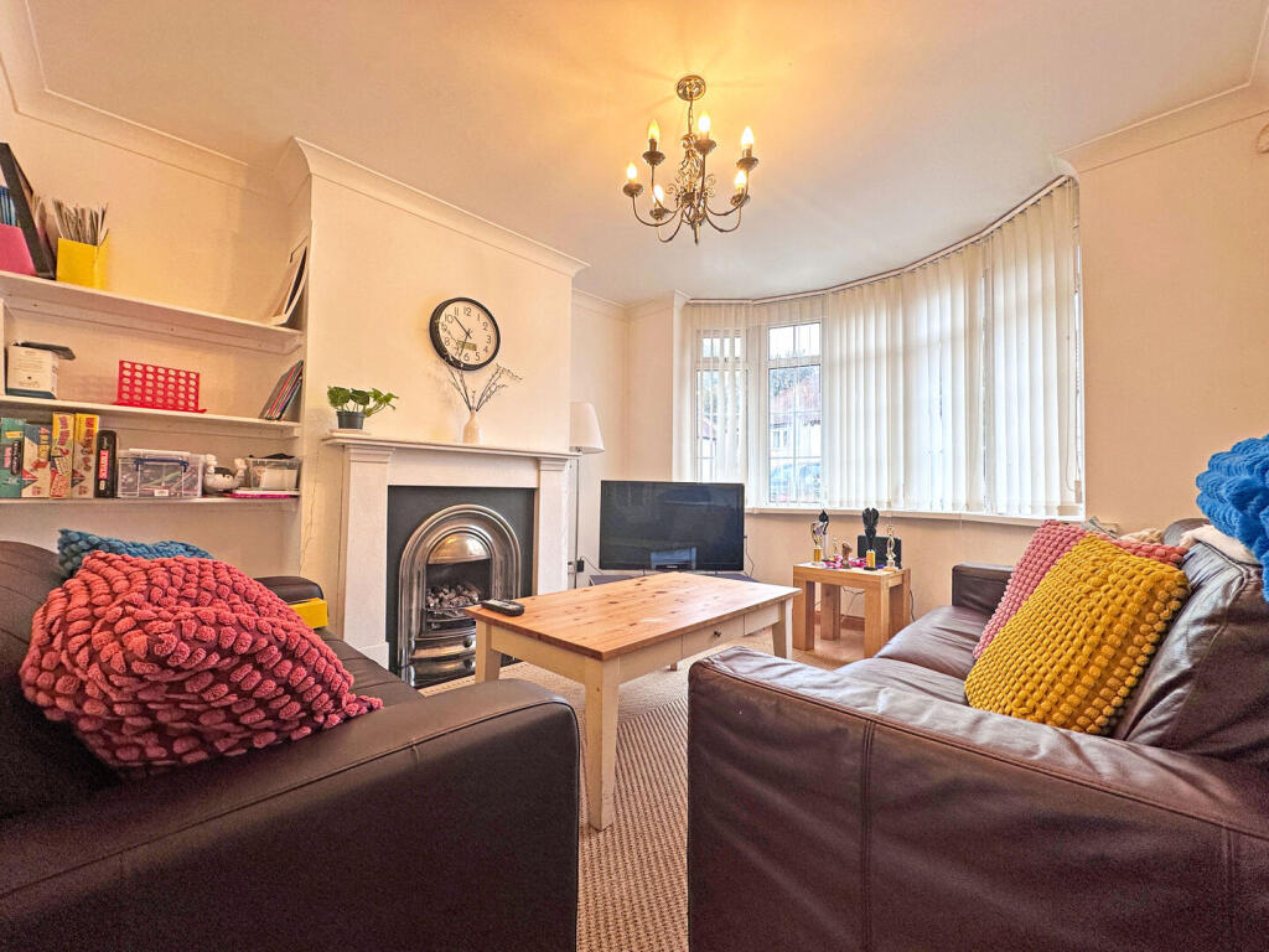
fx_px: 513
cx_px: 634
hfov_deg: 102.1
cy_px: 476
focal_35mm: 14
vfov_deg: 85.7
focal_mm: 2.22
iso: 100
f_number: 2.2
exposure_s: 1/100
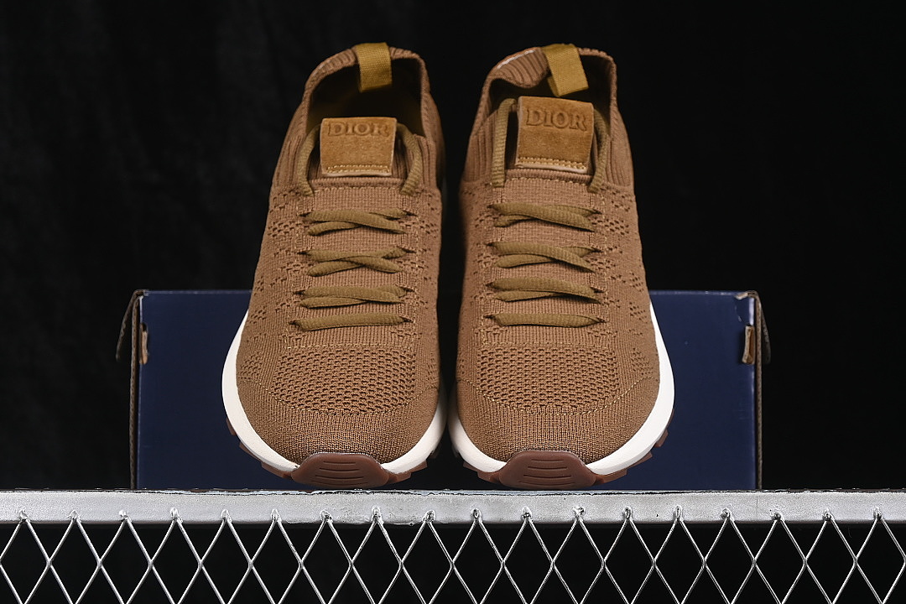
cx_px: 453
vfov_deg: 18.2
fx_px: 1887
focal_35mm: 75
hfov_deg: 27.0
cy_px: 302
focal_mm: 50
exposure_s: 1/60
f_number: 6.3
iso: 160
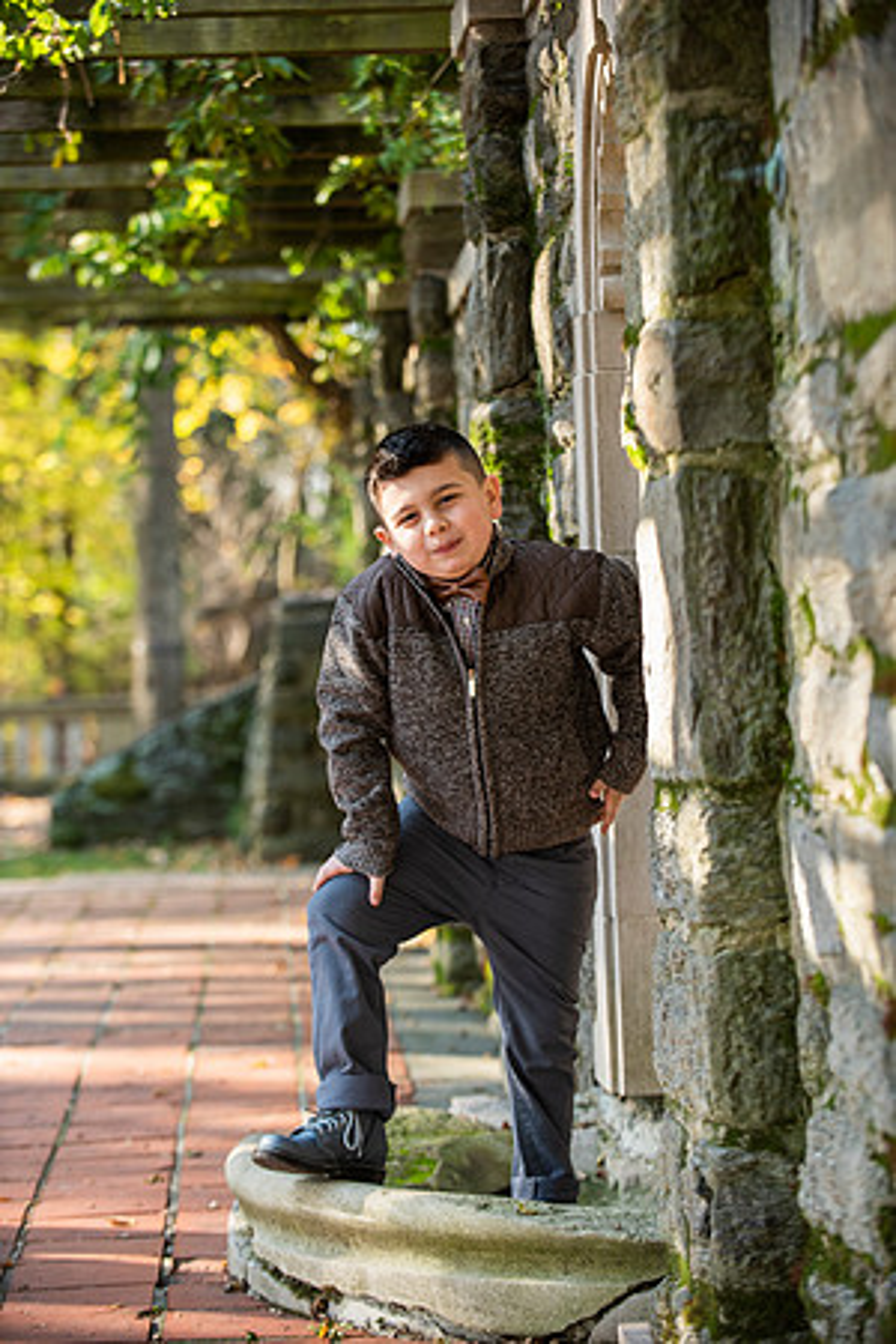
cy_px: 672
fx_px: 3546
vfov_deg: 21.5
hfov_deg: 14.4
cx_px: 448
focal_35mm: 95
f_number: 3.5
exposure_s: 1/250
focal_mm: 95
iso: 320
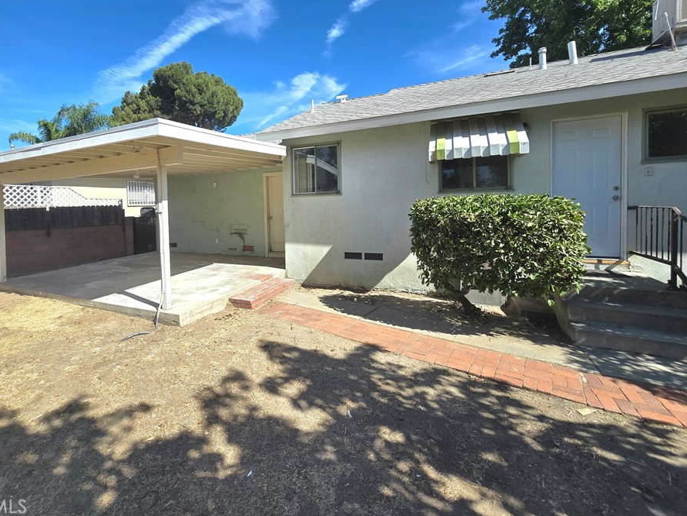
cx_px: 295
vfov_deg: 81.3
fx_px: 298
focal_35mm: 15
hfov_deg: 97.5
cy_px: 220
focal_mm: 2.2
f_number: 2.2
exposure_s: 1/2500
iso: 50
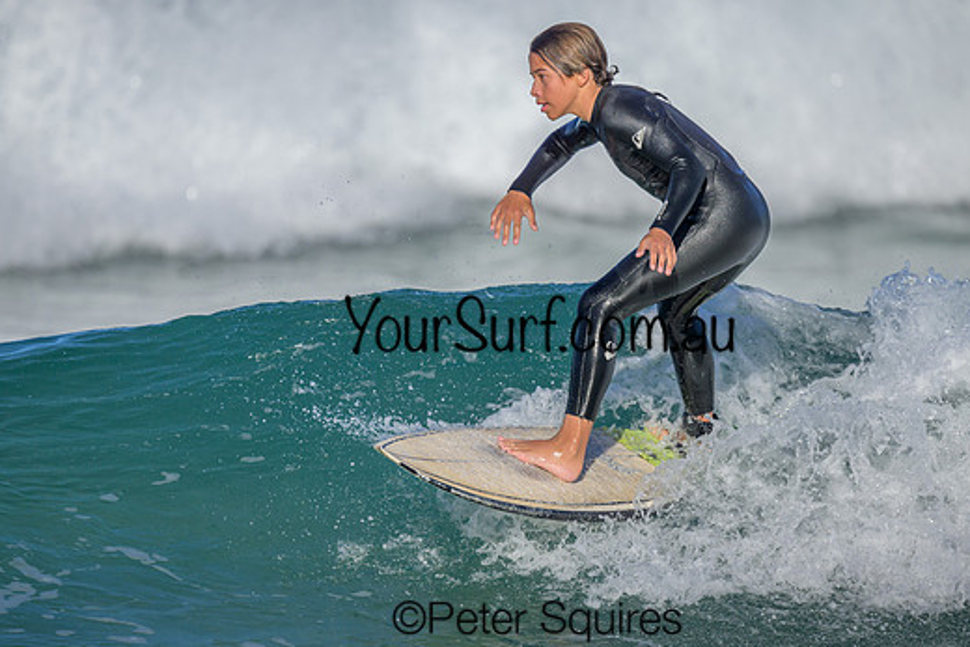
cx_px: 553
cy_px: 298
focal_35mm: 918
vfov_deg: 1.5
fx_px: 24740
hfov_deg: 2.2
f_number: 6.3
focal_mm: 800
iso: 220
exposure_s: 1/2000
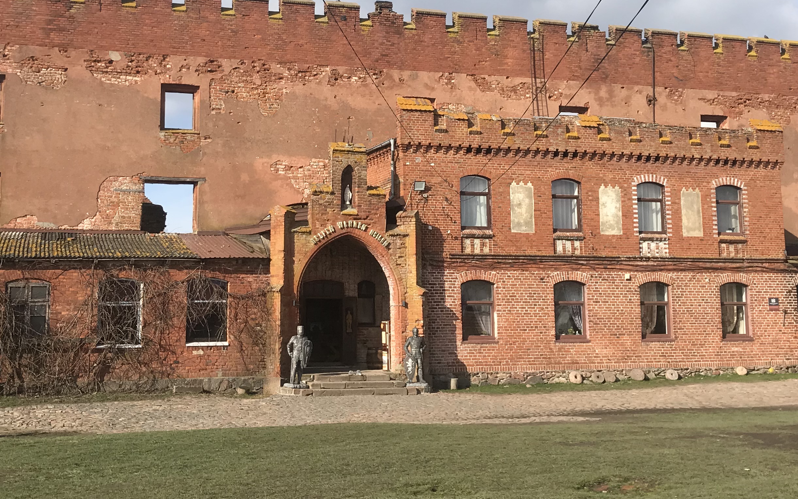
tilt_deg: +9.1
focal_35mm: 49
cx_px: 371
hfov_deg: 41.0
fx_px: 1066
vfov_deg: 26.2
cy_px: 173
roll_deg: +0.9
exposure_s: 1/2227
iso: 20
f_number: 1.8
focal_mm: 3.99
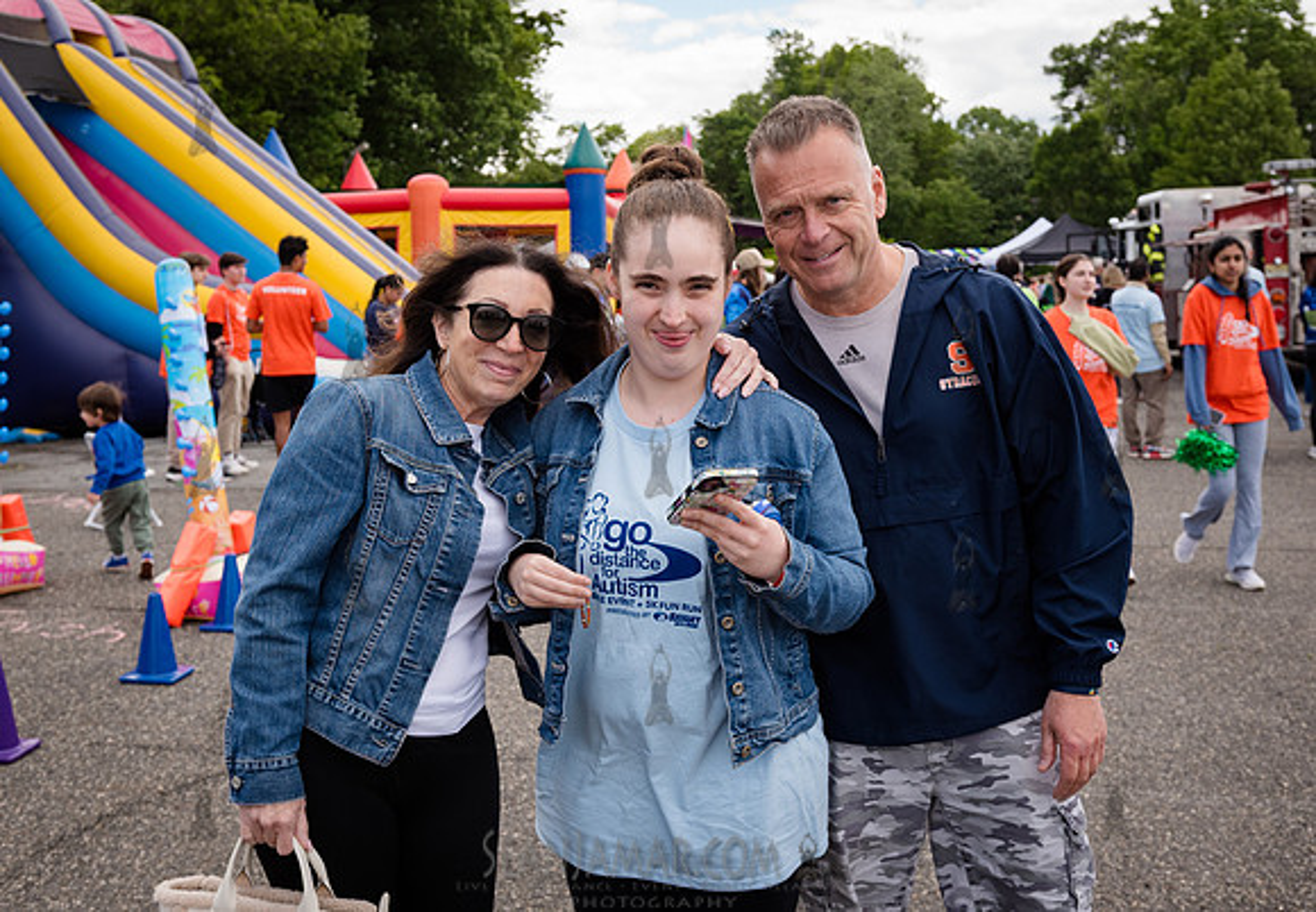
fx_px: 1599
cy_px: 416
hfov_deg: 44.7
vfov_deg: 31.8
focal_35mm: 43
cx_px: 676
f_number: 5
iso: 400
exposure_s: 1/800
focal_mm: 34
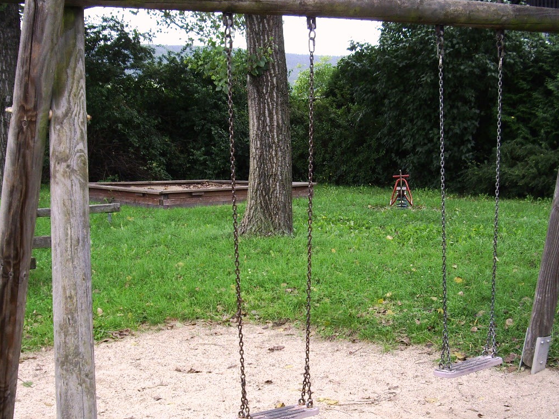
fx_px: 969
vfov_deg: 24.4
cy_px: 250
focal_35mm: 60
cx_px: 295
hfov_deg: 32.2
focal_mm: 7.9
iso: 100
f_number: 2.8
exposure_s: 1/125
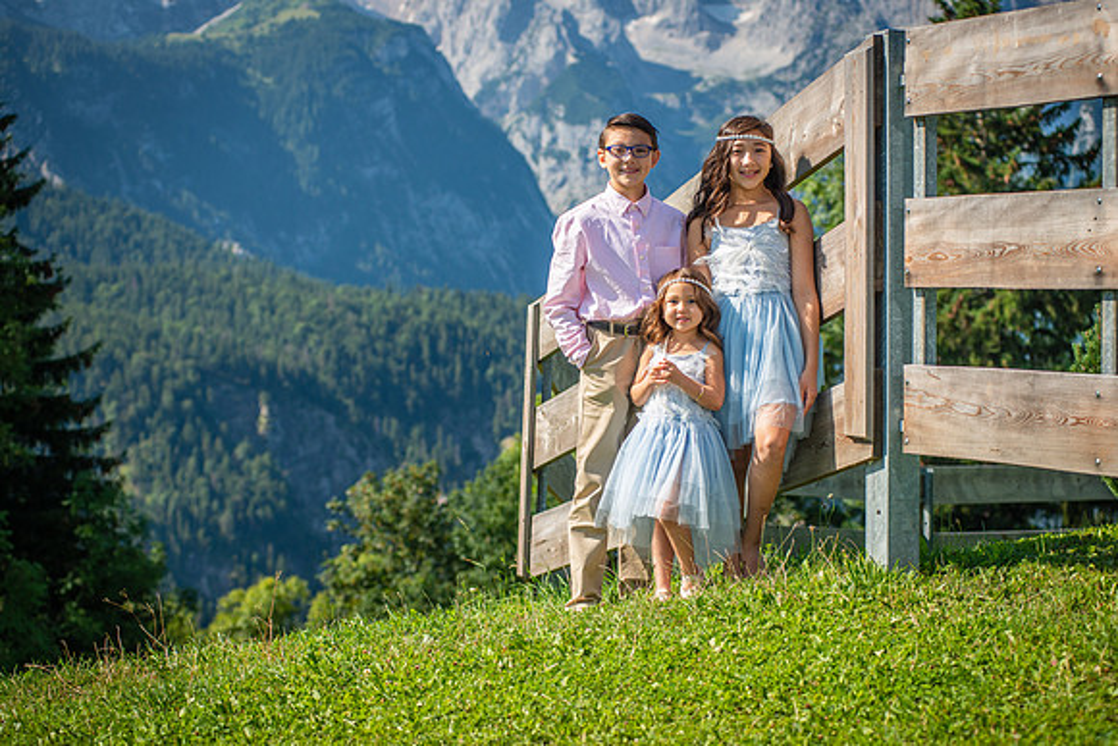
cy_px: 373
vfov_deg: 17.1
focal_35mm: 80
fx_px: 2485
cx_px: 559
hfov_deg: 25.4
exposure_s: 1/800
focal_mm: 80
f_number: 5
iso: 160
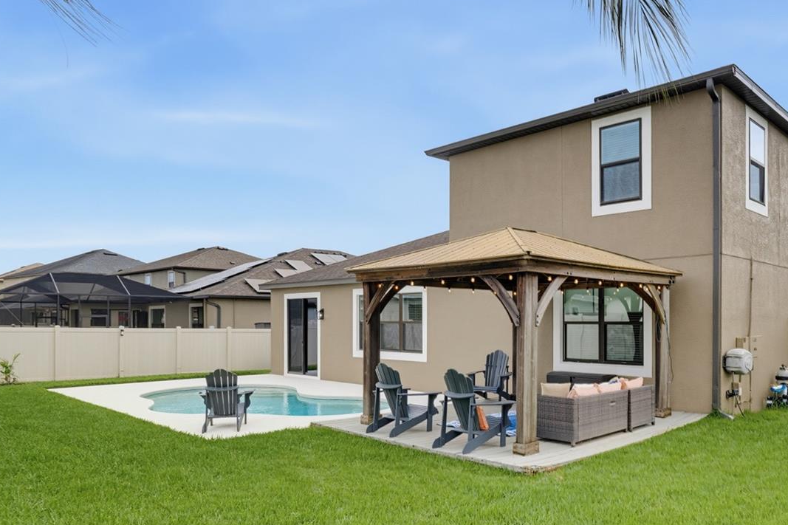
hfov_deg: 64.9
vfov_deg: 46.5
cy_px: 311
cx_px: 497
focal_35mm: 28
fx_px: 607
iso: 1600
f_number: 13
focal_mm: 18.5
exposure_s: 1/1600
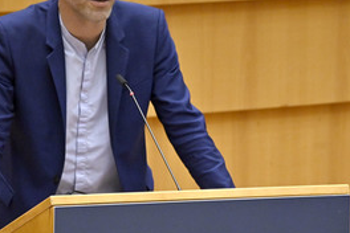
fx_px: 9964
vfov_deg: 1.3
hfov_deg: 2.0
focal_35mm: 1025
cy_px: 98
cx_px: 164
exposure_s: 1/500
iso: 4000
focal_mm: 600
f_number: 6.3
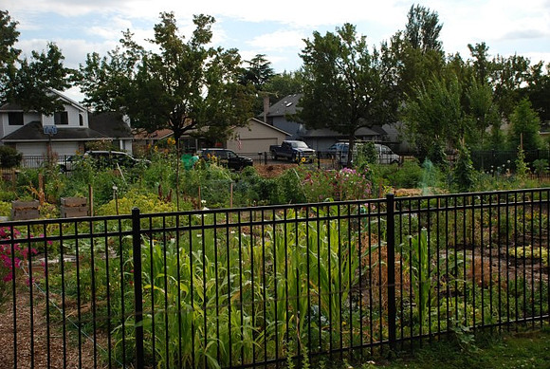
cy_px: 184
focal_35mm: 46
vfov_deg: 29.1
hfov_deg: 42.3
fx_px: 712
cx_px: 275
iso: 500
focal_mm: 31
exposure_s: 1/2000
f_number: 4.2
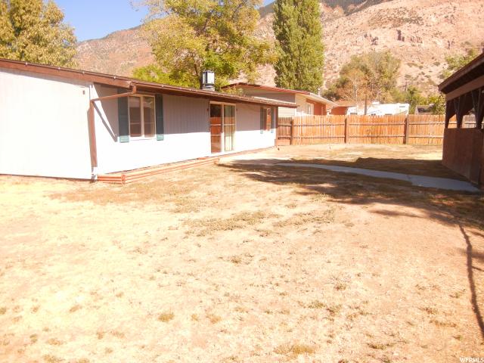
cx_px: 242
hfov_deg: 60.0
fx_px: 419
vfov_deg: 46.8
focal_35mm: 30
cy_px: 182
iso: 160
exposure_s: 1/723
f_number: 3.5
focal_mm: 5.4
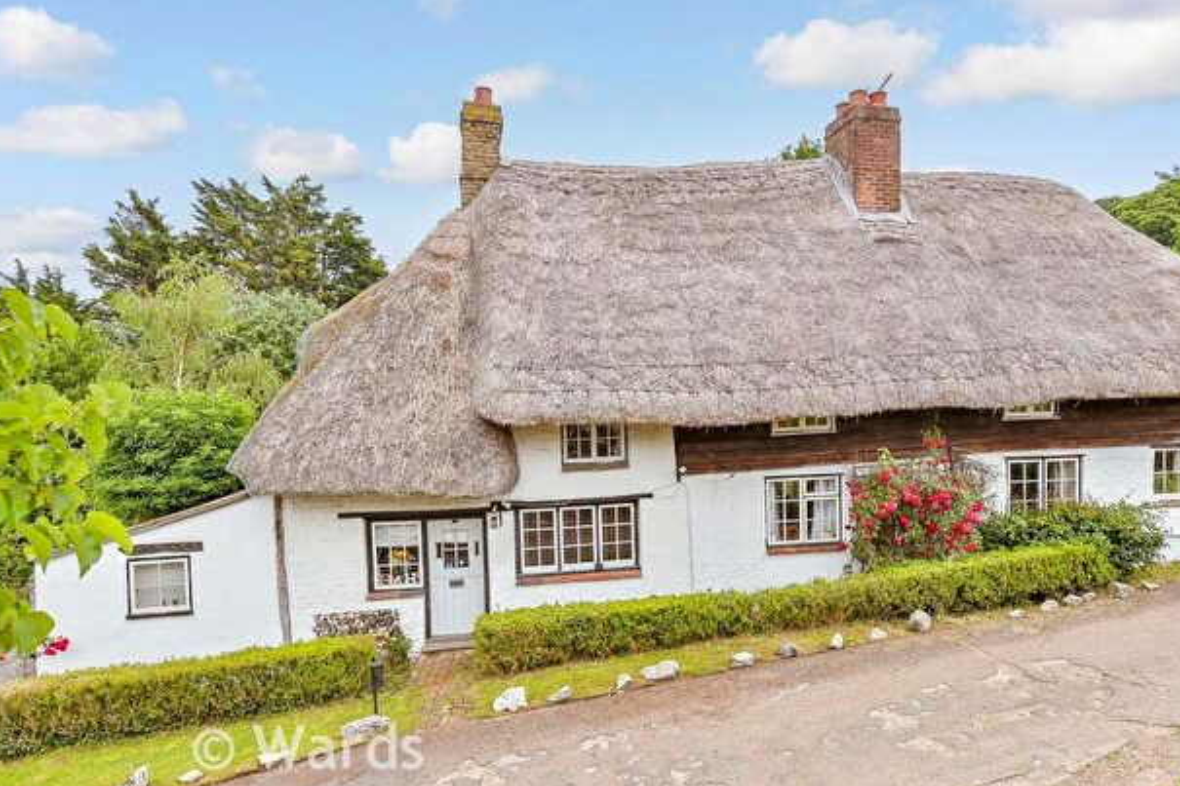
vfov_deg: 57.1
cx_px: 636
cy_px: 436
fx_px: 721
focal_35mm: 22
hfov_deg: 78.5
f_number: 7.1
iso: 500
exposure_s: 1/200
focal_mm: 13
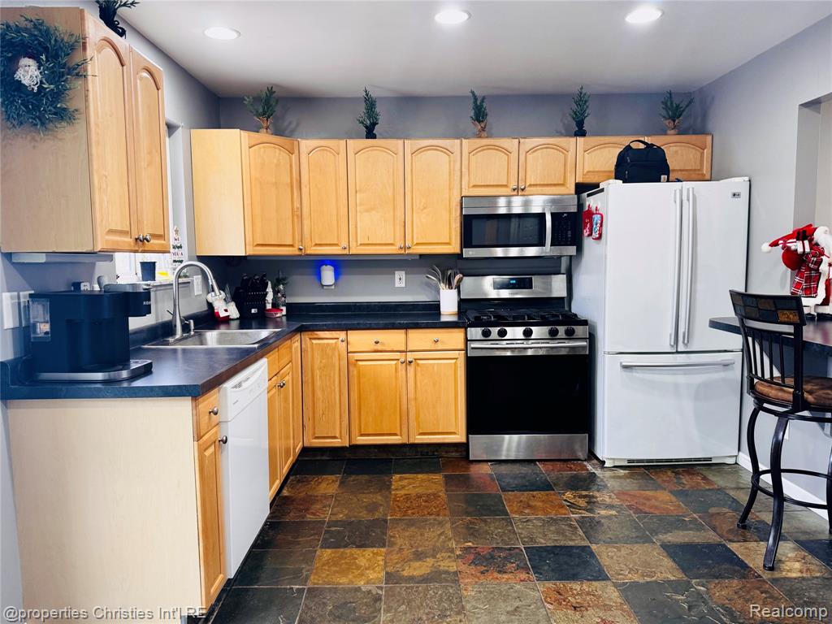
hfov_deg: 71.6
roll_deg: -0.8
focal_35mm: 24
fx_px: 577
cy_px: 312
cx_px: 416
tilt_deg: -4.3
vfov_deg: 56.8
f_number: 1.78
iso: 160
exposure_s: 1/60
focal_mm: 6.76
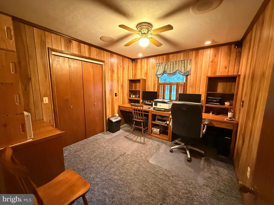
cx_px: 137
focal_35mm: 14
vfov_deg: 85.7
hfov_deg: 102.1
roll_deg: -0.4
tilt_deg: -8.4
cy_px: 102
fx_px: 111
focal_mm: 2.22
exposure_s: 1/60
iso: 1000
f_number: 2.2
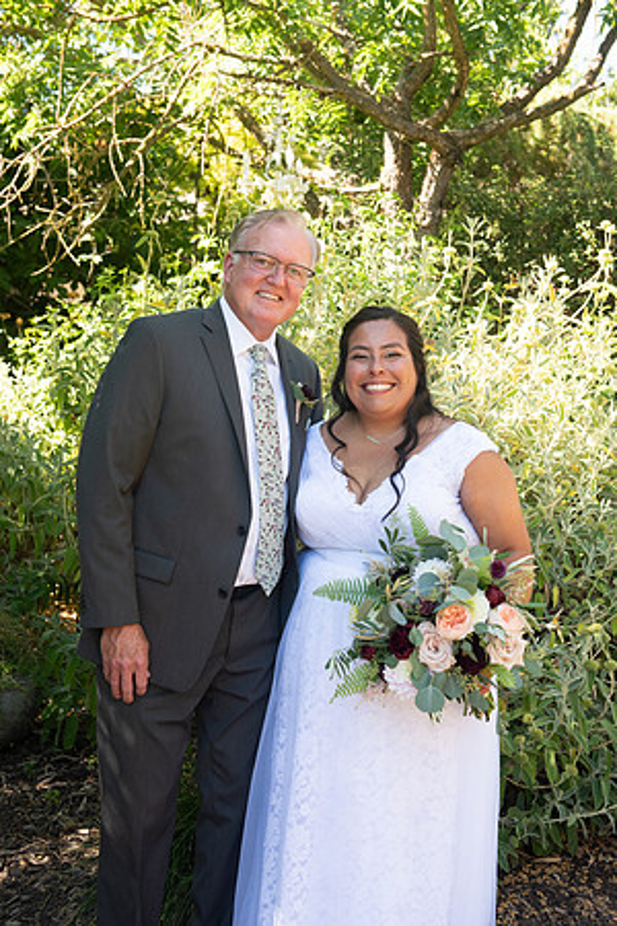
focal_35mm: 52
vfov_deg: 38.2
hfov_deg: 26.0
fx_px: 1337
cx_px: 308
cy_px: 463
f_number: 4.5
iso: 640
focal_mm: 52
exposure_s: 1/320
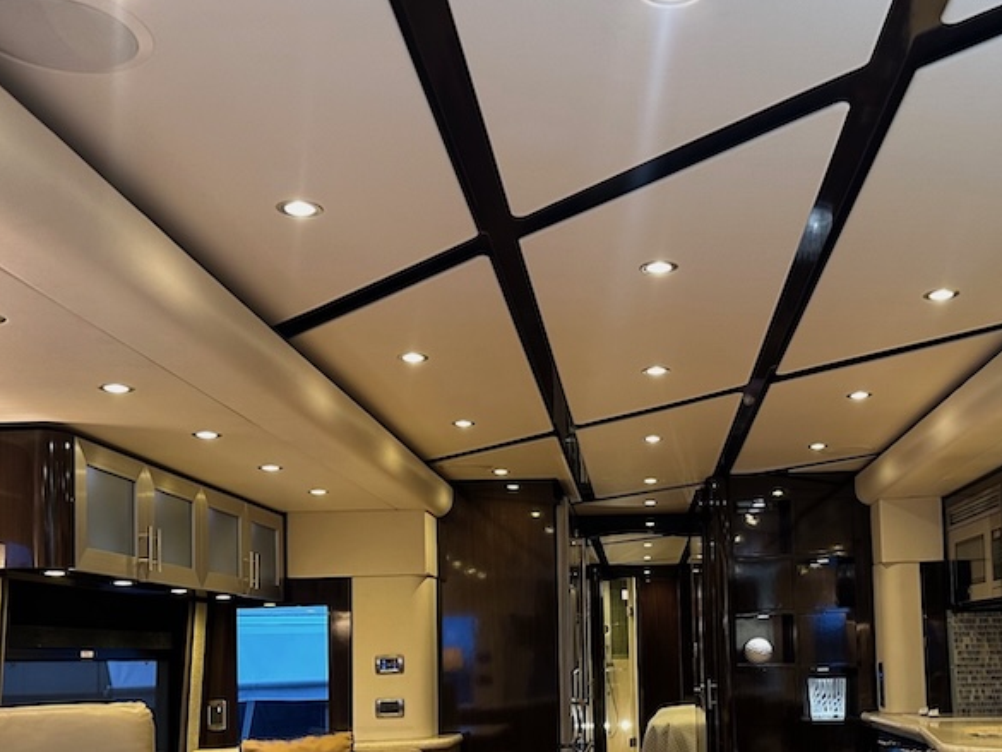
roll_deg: +2.0
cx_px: 637
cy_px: 601
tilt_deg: +1.8
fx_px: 1187
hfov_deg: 45.3
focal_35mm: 41
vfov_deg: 34.1
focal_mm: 6.86
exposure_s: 1/60
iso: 250
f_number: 1.78
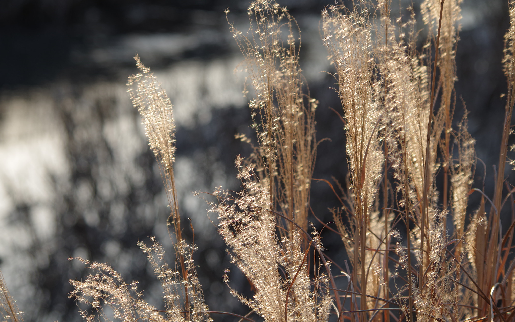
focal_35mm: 166
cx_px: 258
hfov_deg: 12.6
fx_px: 2330
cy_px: 167
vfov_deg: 7.9
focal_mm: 107.5
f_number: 5.6
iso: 100
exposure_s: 1/200
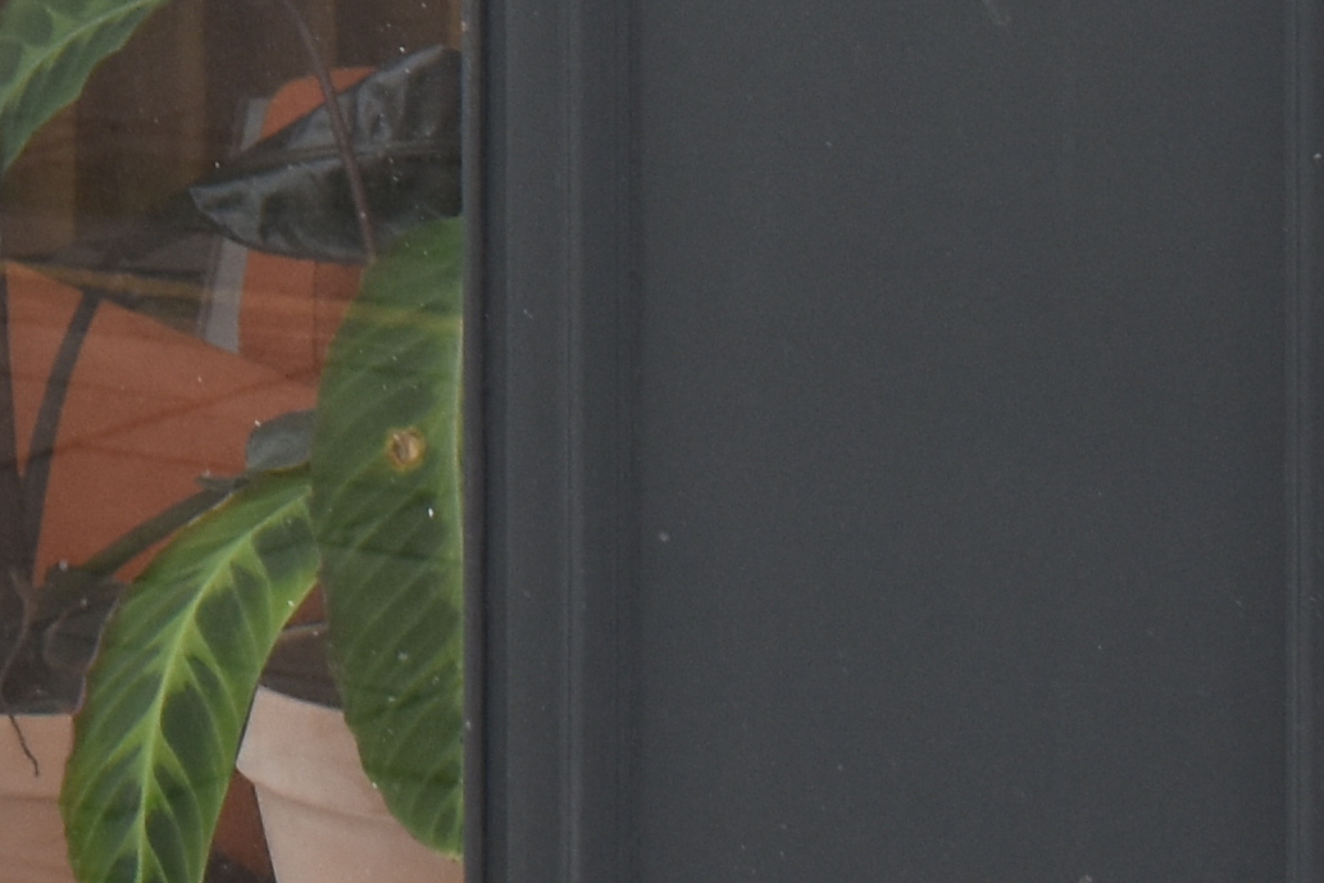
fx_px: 7687
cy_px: -1207
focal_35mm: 209
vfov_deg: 6.3
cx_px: -1187
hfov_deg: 9.3
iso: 360
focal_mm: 24
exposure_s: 1/250
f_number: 5.6
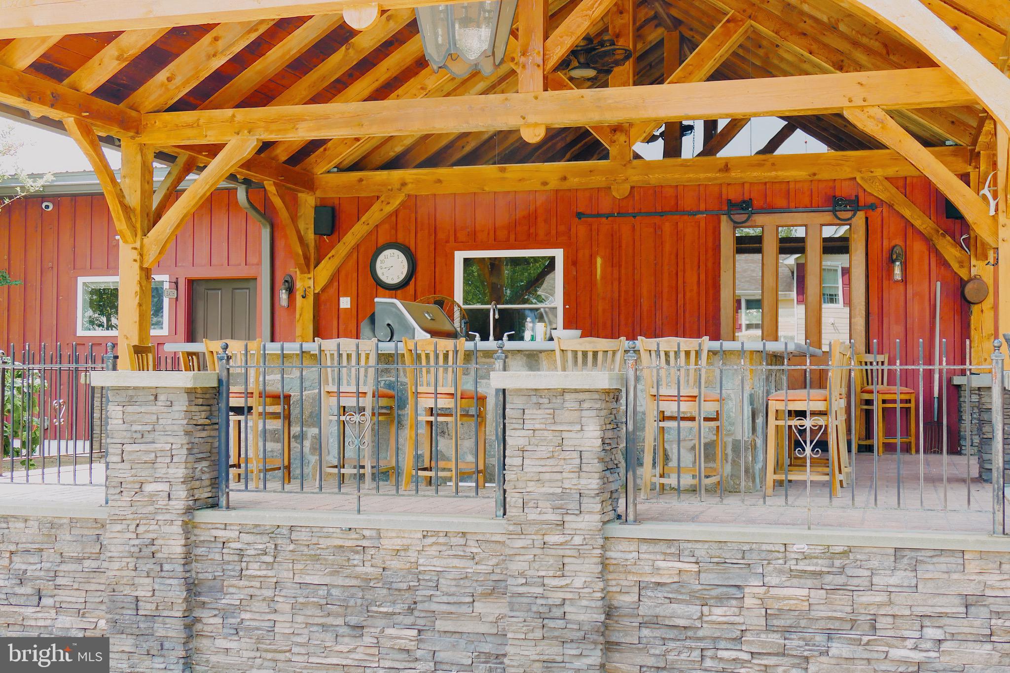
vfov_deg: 28.6
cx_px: 505
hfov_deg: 41.9
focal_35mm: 47
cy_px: 336
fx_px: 1318
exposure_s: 1/100
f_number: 3.3
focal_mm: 17
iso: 125
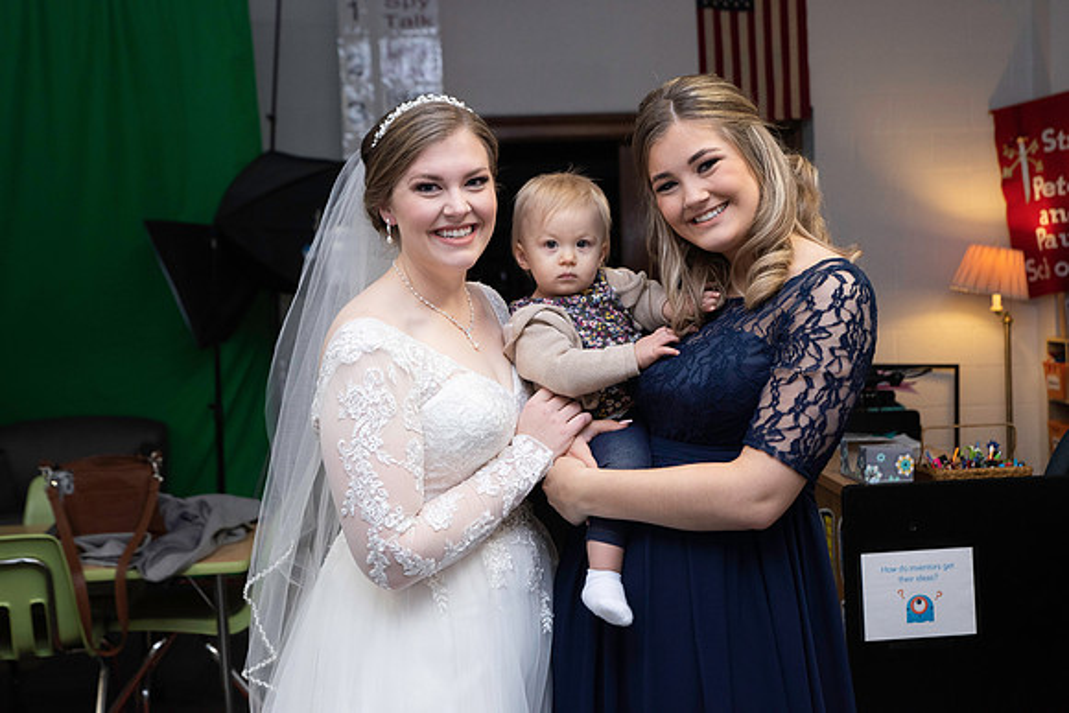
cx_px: 581
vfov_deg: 24.9
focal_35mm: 54
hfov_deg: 36.6
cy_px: 326
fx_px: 1613
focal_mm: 50
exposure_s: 1/200
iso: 640
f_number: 4.5
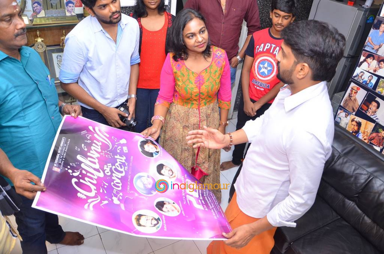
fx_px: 287
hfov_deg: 67.5
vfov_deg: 47.7
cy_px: 127
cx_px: 192
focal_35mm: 27
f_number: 4
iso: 800
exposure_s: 1/125
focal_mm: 18
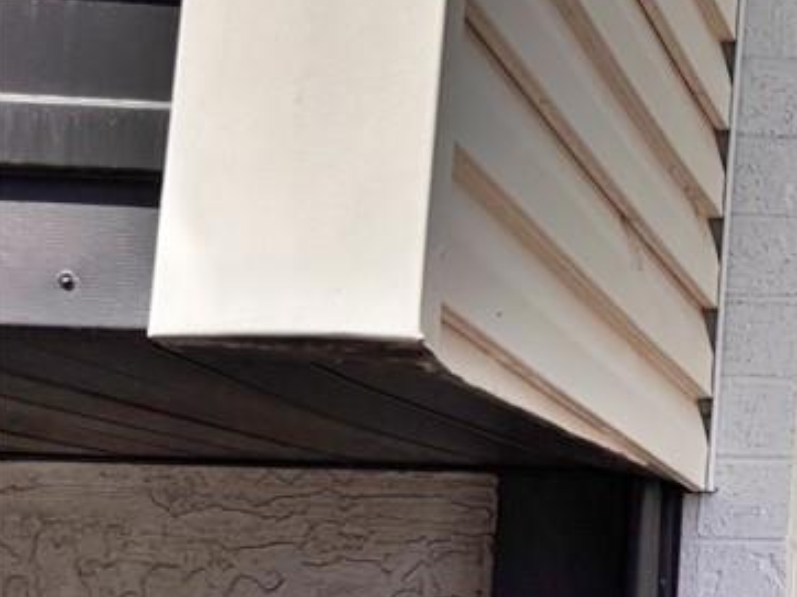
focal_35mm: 115
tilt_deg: +9.7
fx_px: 2646
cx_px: 1755
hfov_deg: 13.7
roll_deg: +1.3
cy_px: 271
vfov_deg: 12.9
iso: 50
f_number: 1.6
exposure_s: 1/6711
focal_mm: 5.96
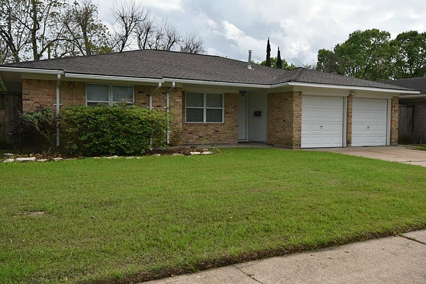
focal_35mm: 30
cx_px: 213
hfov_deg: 61.9
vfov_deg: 43.6
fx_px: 355
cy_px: 142
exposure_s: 1/320
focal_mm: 20
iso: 200
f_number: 9
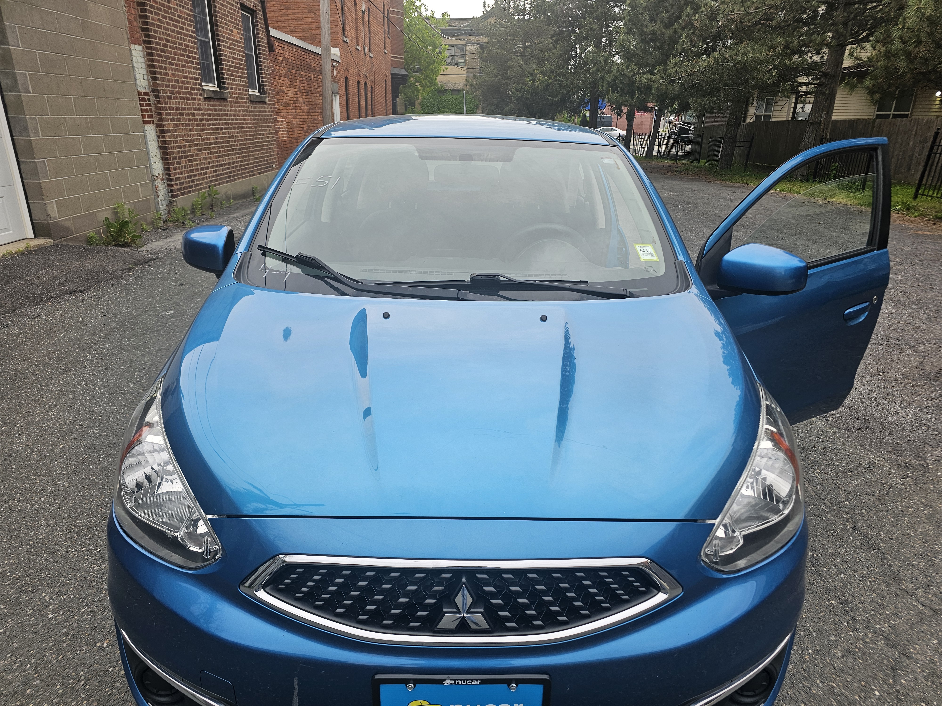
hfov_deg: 73.9
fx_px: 626
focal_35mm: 23
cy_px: 353
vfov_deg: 58.9
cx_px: 471
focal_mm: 6.3
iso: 32
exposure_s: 1/359
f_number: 1.7
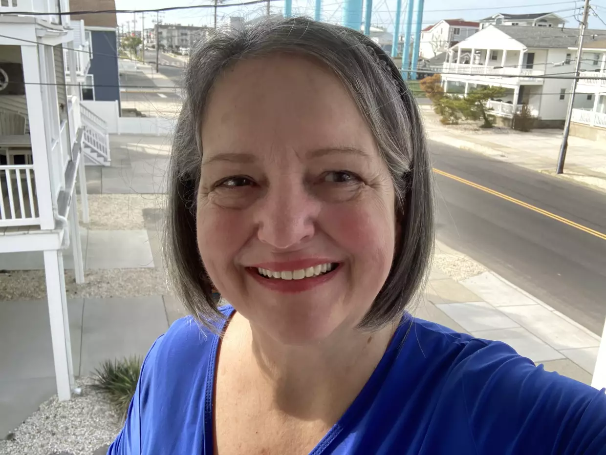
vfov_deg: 44.2
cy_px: 228
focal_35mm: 32
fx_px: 561
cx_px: 303
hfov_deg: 56.8
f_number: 2.2
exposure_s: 1/121
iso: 20
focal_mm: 2.87
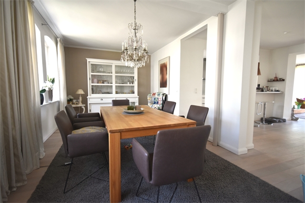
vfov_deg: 70.4
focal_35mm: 17
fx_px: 144
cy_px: 102
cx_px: 152
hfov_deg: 93.3
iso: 800
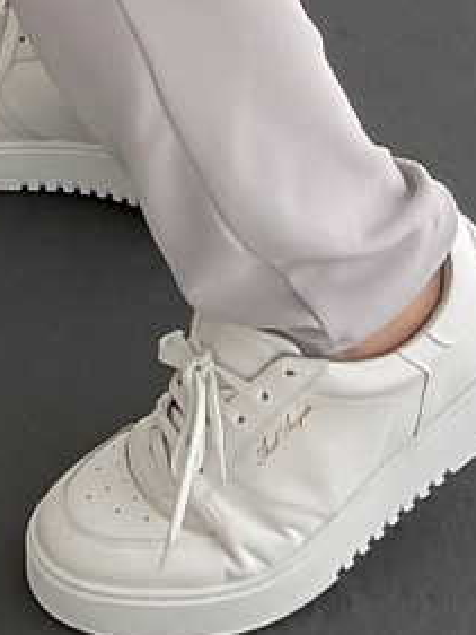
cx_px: 23
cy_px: -1033
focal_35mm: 165
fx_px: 3023
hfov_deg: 9.0
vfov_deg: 10.0
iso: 25
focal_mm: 3
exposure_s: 1/120
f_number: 1.8
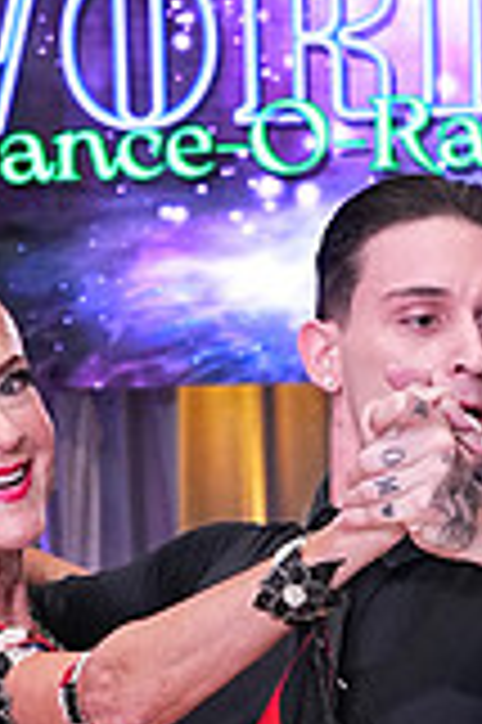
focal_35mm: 216
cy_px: 1151
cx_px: 349
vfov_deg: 9.2
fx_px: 4347
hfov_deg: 6.3
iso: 2500
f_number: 7.1
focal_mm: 40
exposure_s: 1/250
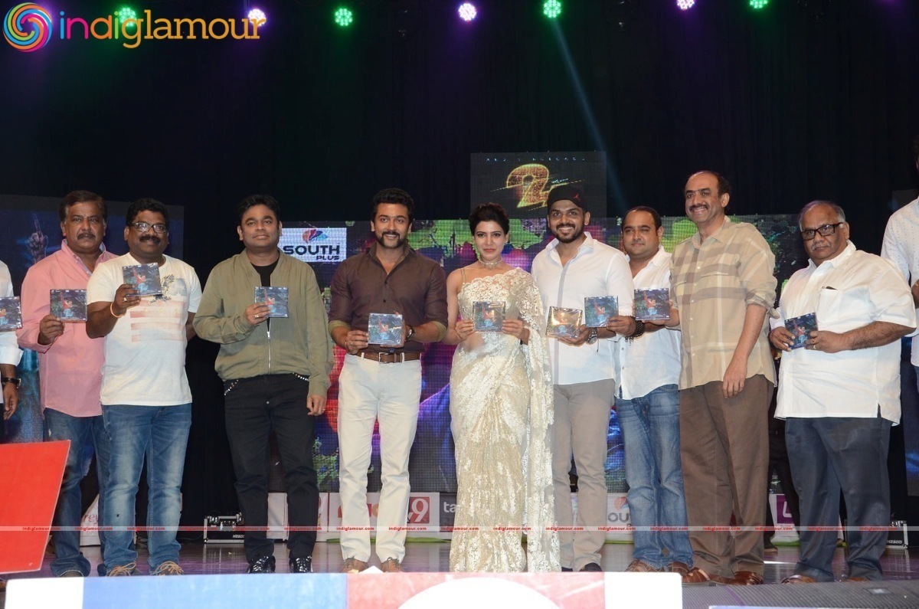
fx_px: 1452
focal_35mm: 57
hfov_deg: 35.1
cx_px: 460
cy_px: 304
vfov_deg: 23.7
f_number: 5.6
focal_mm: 38
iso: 1000
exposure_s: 1/125
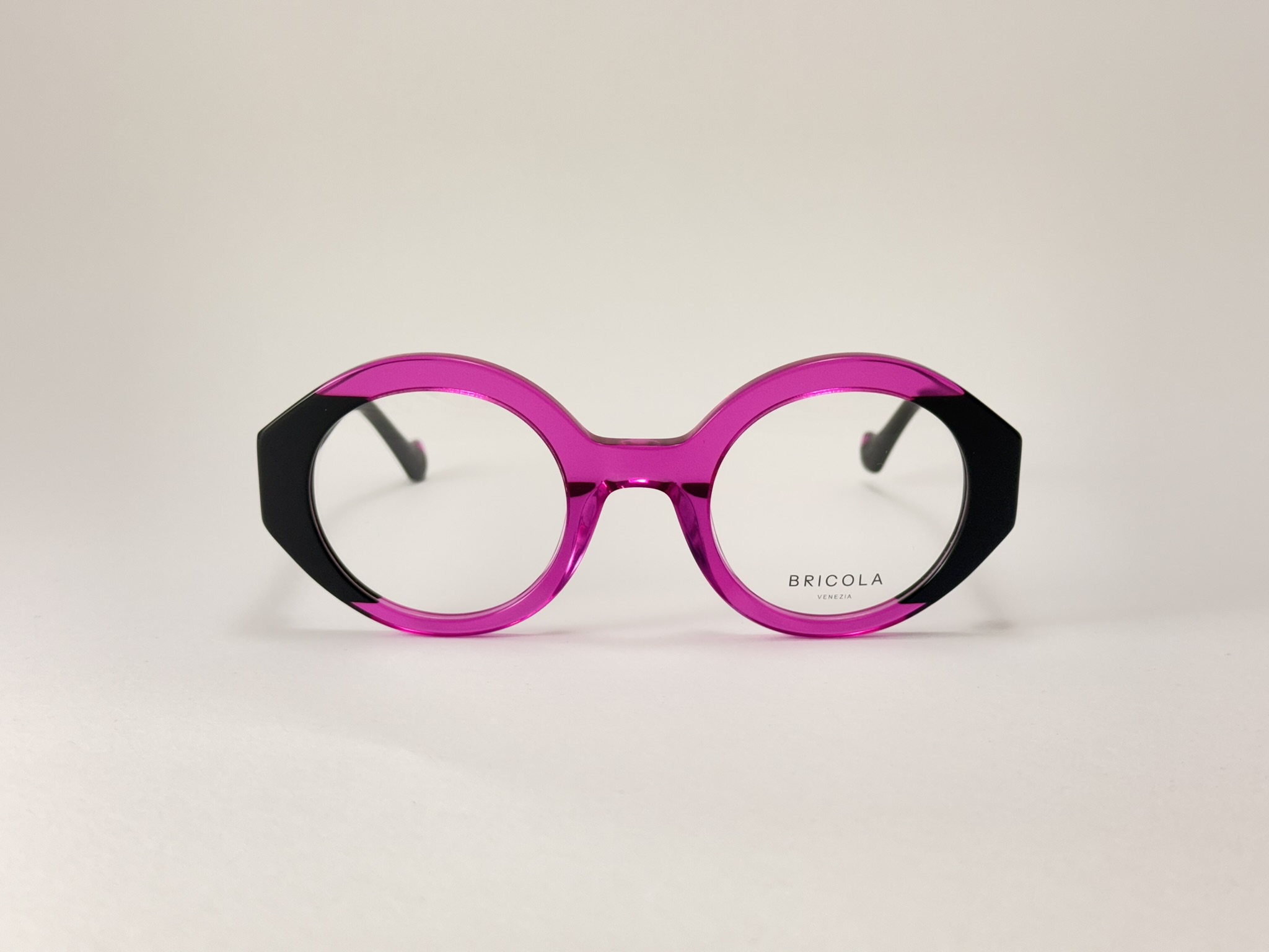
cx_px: 634
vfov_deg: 30.3
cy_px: 476
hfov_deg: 39.7
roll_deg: -0.5
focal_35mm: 48
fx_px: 1760
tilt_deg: -9.1
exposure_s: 1/202
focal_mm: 6.76
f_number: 1.78
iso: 80
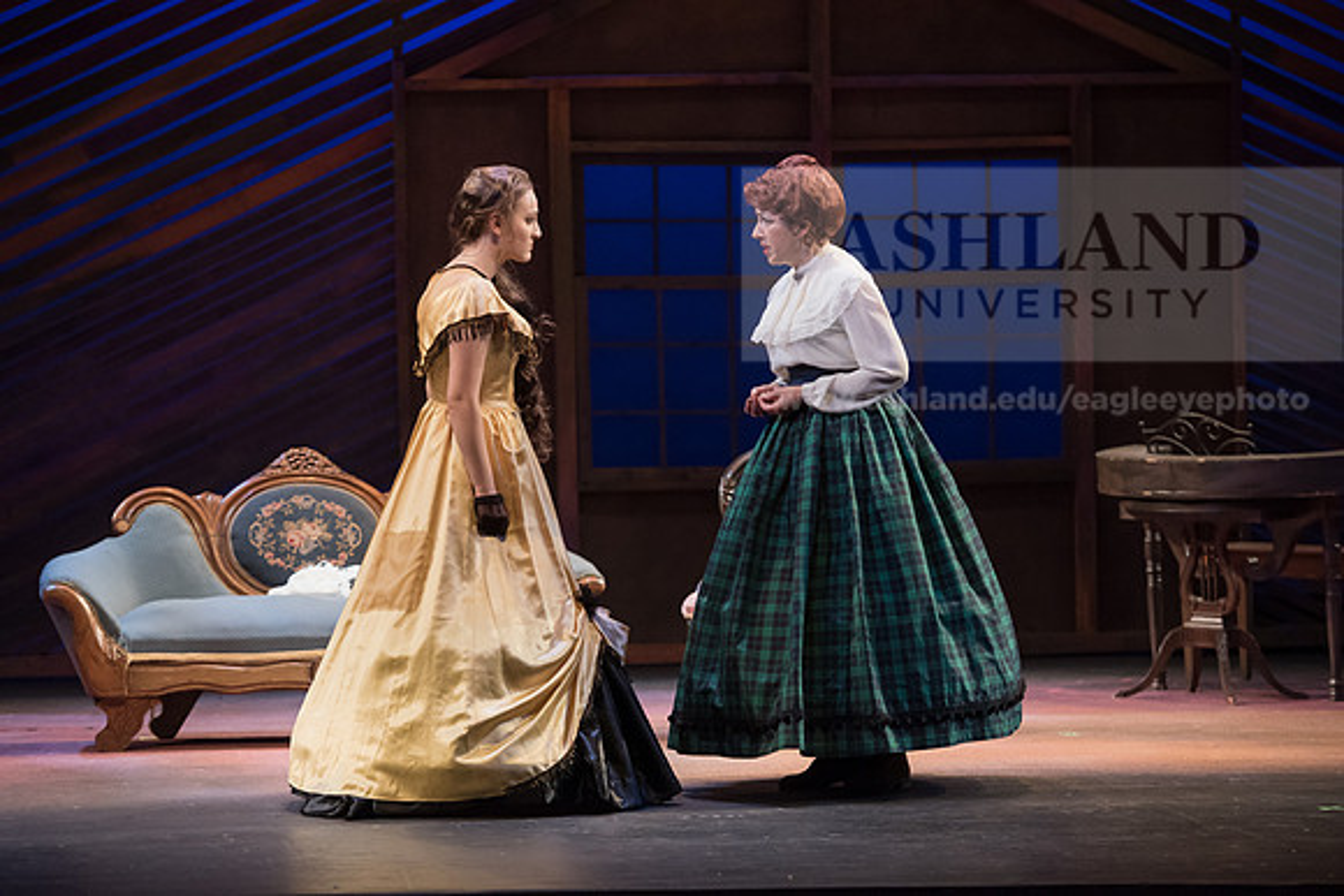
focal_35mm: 130
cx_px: 672
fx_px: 4854
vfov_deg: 10.6
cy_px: 448
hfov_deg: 15.8
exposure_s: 1/400
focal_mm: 130
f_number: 3.5
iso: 3200
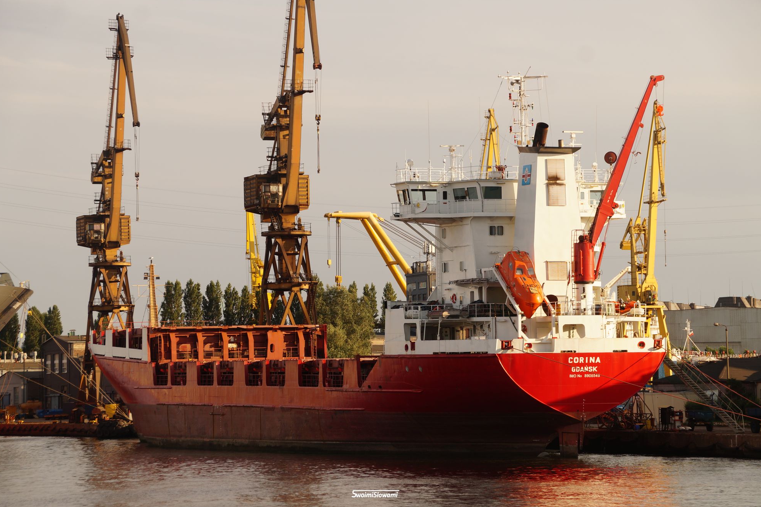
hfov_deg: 15.1
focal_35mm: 136
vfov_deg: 10.1
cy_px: 253
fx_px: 2875
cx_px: 379
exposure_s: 1/200
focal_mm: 90
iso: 100
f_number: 6.3
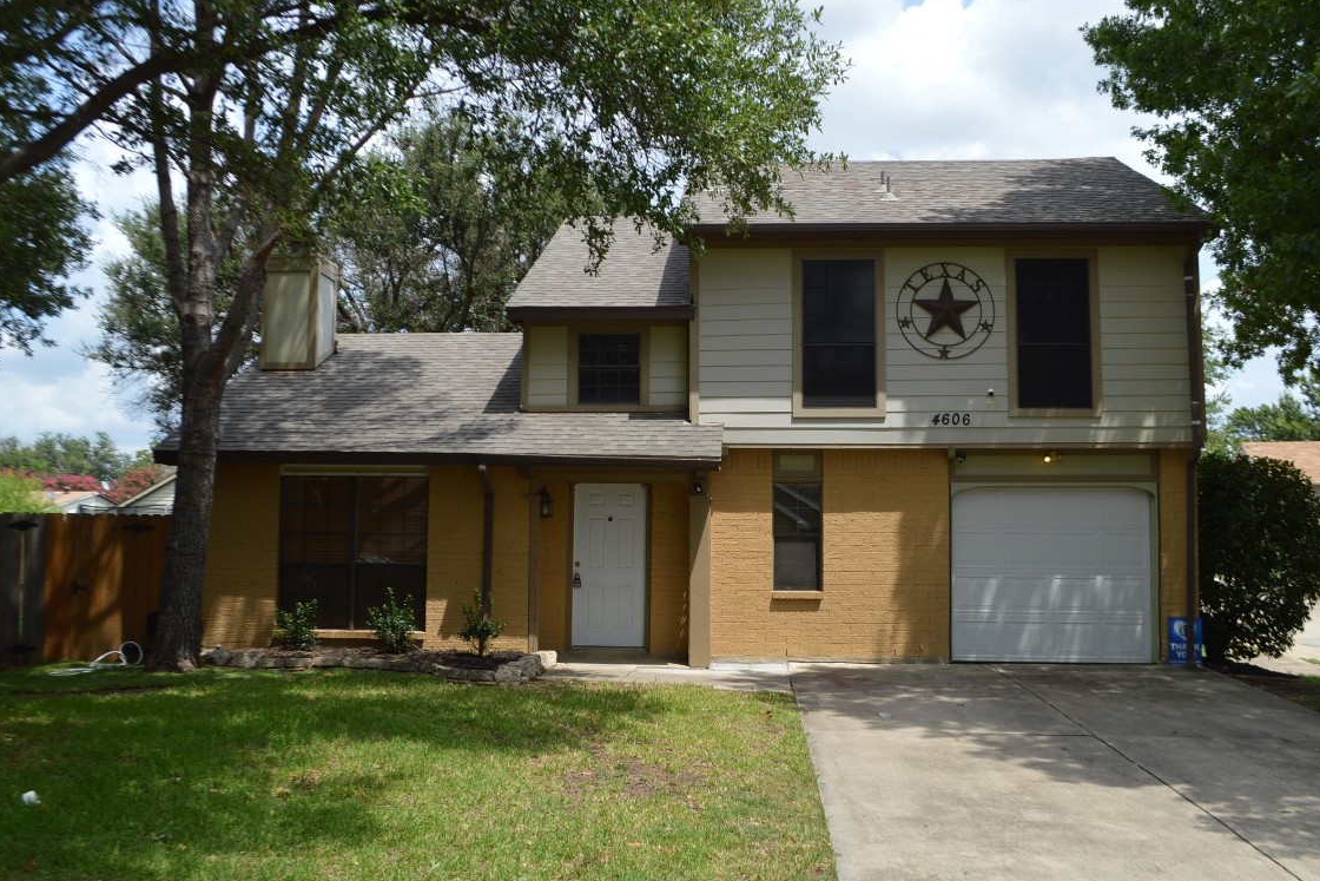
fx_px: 1247
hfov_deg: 55.8
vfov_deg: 38.9
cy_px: 436
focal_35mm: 34
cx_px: 666
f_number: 8
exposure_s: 1/250
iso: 100
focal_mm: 22
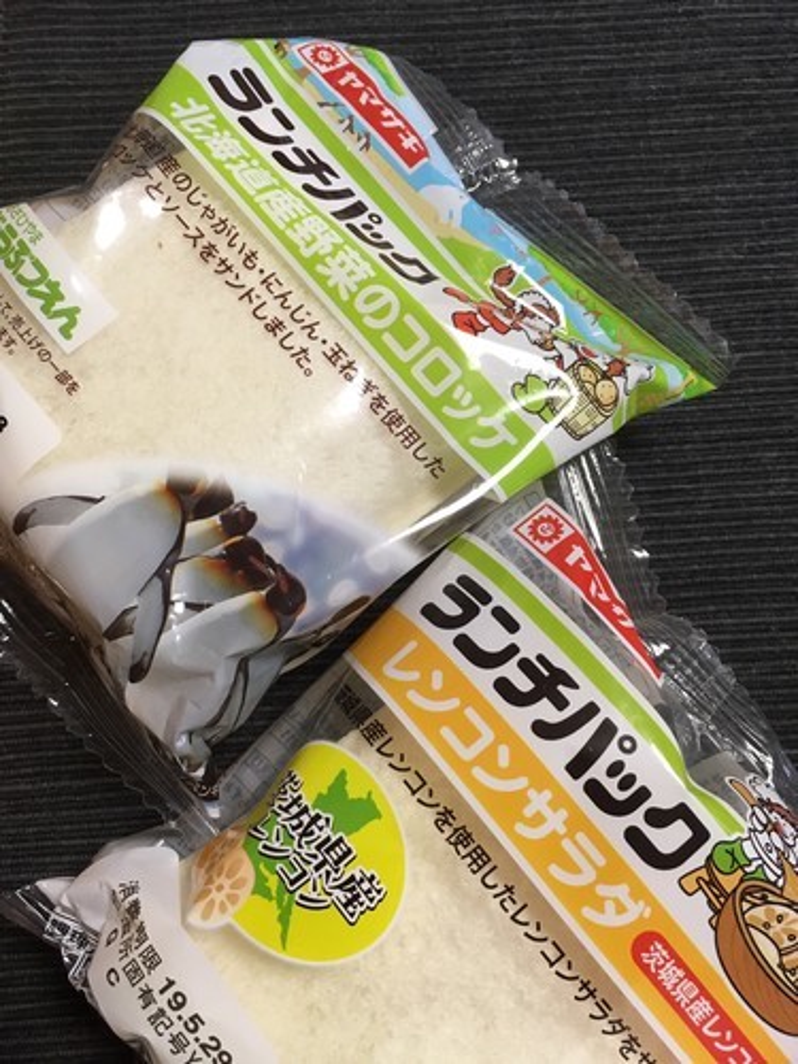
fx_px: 891
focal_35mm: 29
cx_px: 399
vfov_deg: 61.7
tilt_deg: -81.4
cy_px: 532
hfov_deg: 48.2
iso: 80
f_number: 2.2
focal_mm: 4.15
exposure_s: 1/30
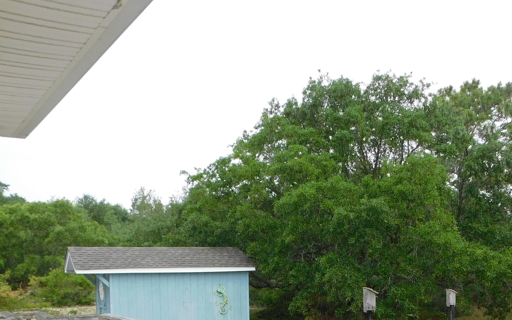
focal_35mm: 40
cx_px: 322
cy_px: 305
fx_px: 558
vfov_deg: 30.2
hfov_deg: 48.8
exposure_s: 1/320
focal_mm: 4
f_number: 3
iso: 125
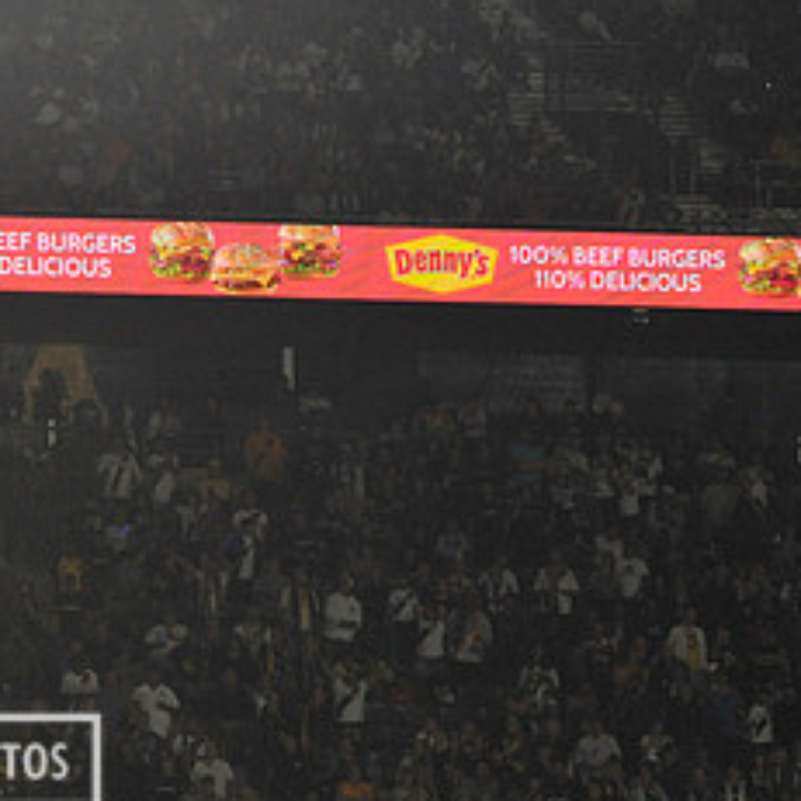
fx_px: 7252
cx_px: -146
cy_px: 239
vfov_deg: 6.3
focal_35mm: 277
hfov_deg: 6.3
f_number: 13
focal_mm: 130
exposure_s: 1/640
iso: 3200
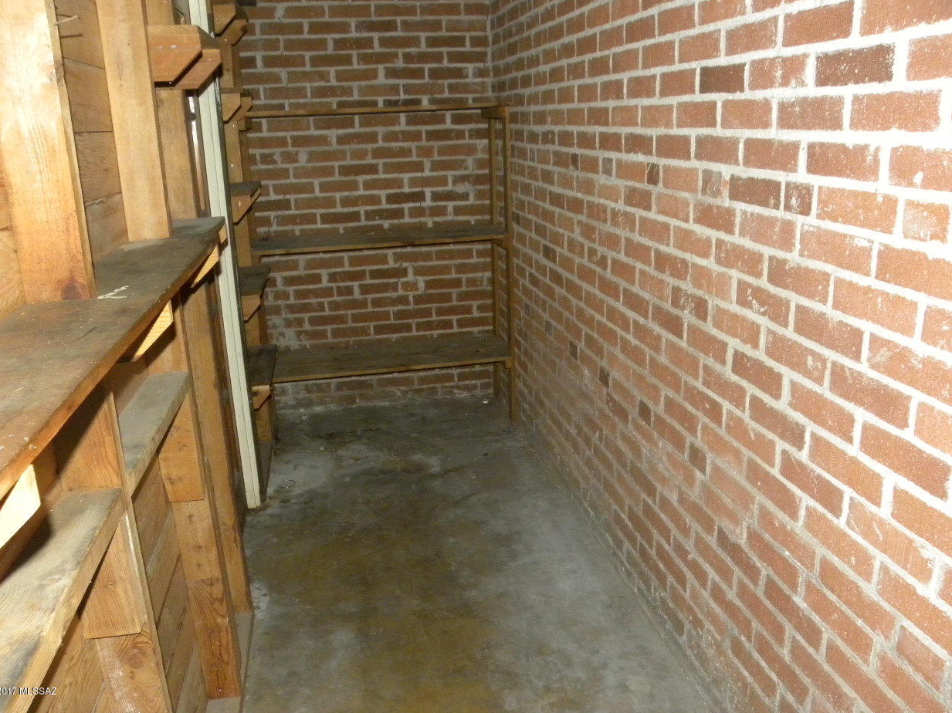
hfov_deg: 65.3
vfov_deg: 51.3
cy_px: 346
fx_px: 742
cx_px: 479
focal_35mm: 27
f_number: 2.8
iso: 400
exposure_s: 1/30
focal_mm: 4.6
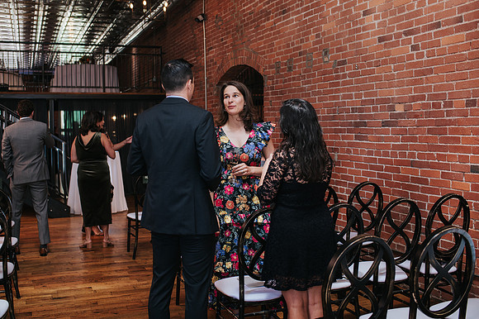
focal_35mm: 39
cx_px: 211
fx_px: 521
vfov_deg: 34.0
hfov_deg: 49.2
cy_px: 140
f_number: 3.2
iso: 800
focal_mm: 35
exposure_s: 1/200
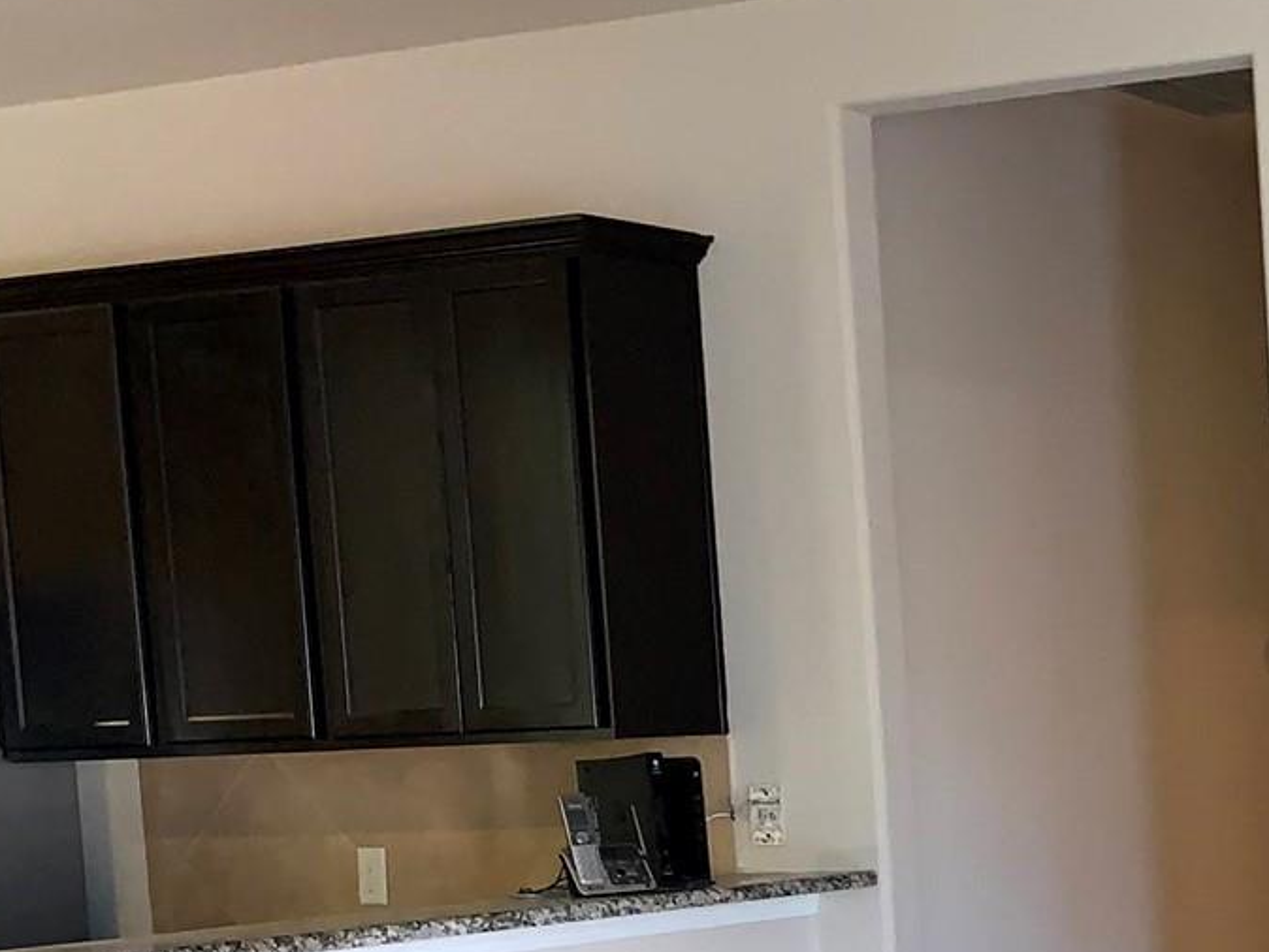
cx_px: 1815
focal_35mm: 79
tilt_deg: -5.4
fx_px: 2897
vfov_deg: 18.2
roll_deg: +3.2
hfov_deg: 21.4
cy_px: 935
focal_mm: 4.25
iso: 80
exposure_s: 1/14
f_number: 1.8
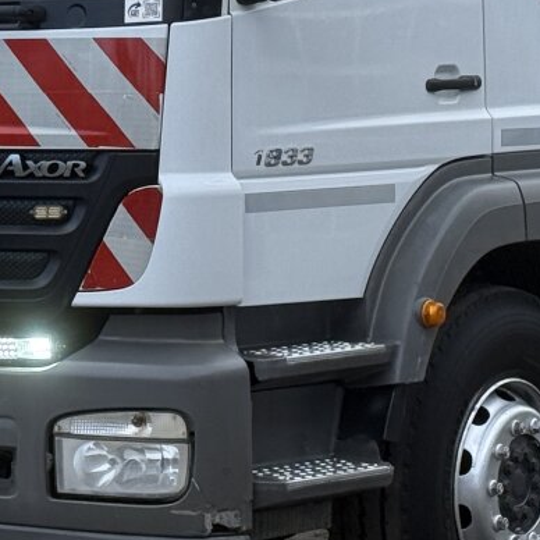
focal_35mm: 175
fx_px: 3089
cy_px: 84
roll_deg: -0.4
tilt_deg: +0.0
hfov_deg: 10.0
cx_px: 367
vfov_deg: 10.0
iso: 80
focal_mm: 6.76
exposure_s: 1/2415
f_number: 1.78
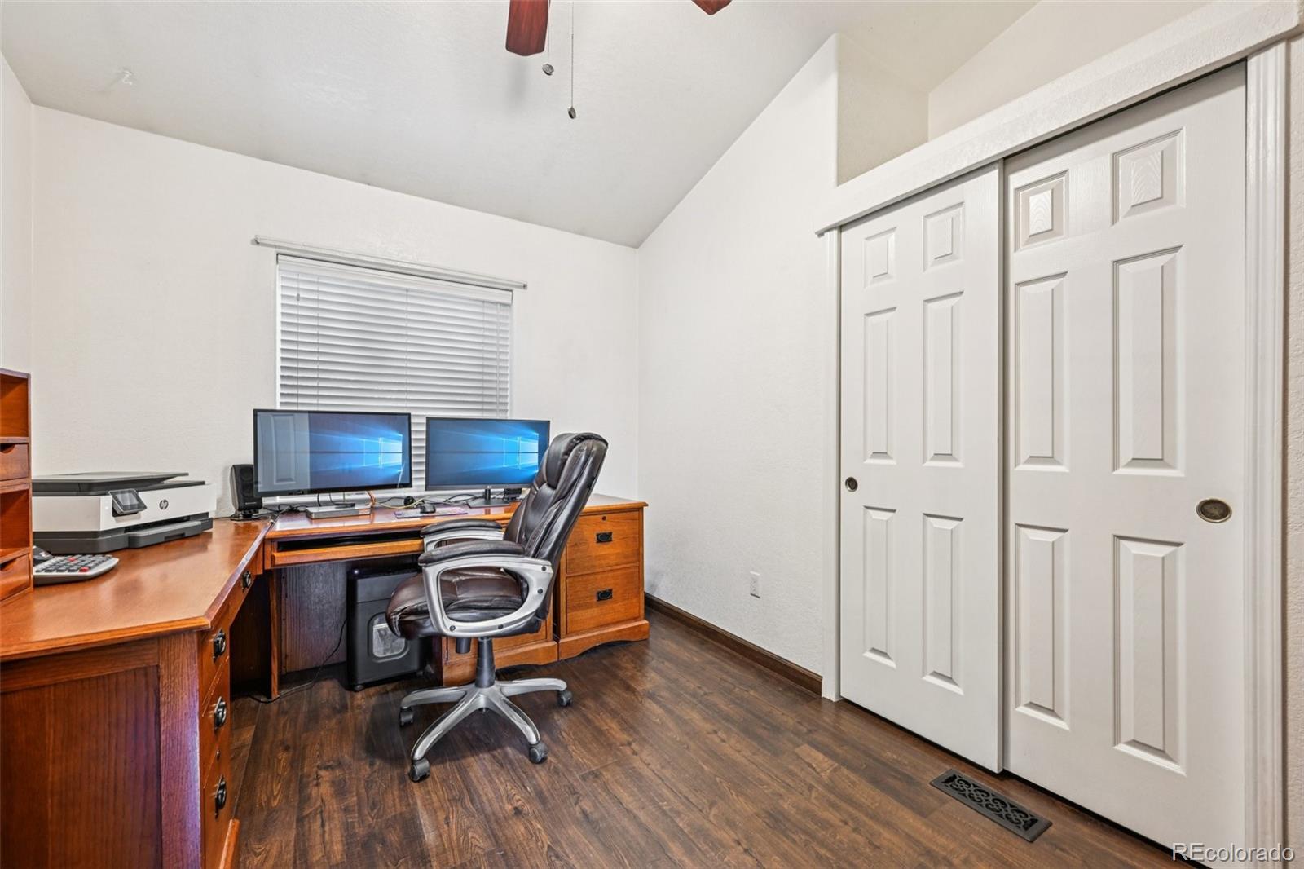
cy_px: 434
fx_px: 507
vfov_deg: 81.2
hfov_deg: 104.3
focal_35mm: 14
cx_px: 652
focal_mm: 14
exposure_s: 1/2.5
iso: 400
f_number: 8
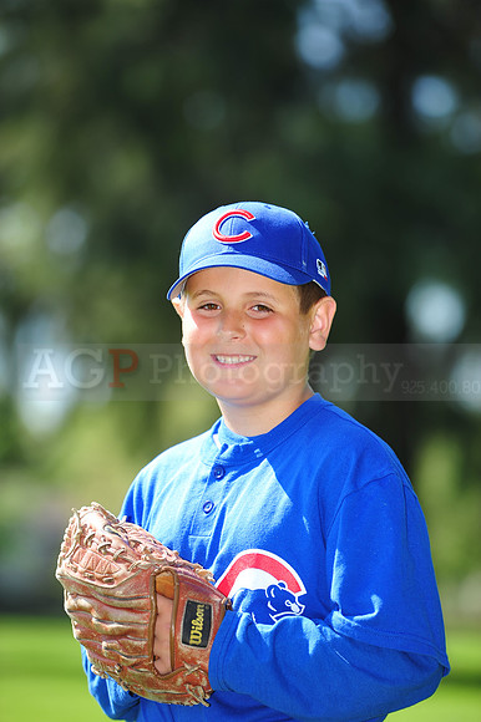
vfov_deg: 10.3
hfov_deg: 6.9
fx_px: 4013
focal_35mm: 200
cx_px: 240
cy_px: 361
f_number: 4.5
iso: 200
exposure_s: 1/500
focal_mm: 200
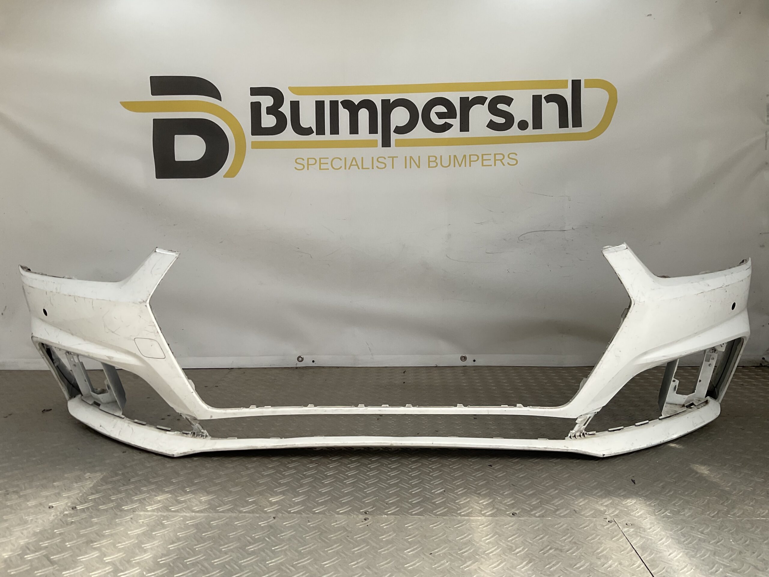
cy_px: 288
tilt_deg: -6.4
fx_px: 644
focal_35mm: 29
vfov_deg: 48.2
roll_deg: -0.3
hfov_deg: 61.7
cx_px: 384
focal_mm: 3
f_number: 1.8
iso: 16
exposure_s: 1/613
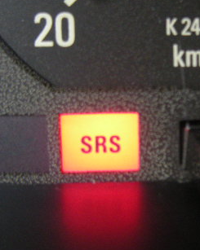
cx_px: 157
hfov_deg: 26.2
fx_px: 422
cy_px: 105
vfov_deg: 33.0
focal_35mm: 57
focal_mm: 4.7
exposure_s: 1/60.3
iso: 245
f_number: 2.8
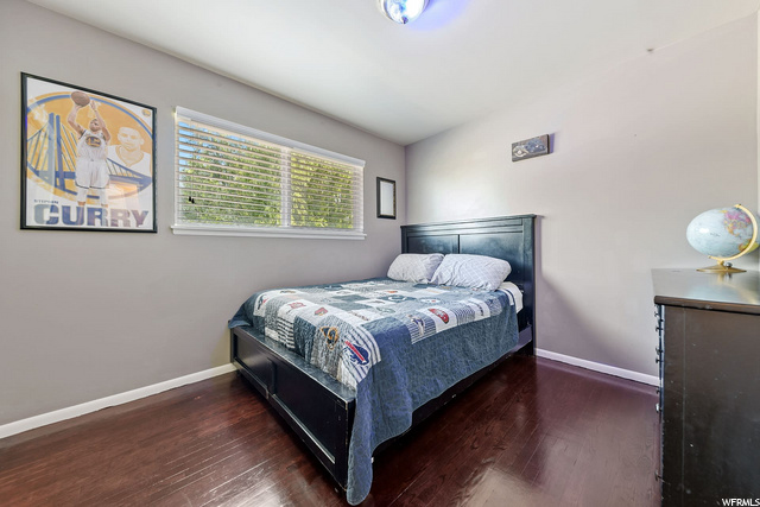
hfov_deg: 112.6
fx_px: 253
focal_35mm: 12
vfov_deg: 90.0
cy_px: 254
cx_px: 380
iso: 100
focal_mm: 12
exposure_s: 10
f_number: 8
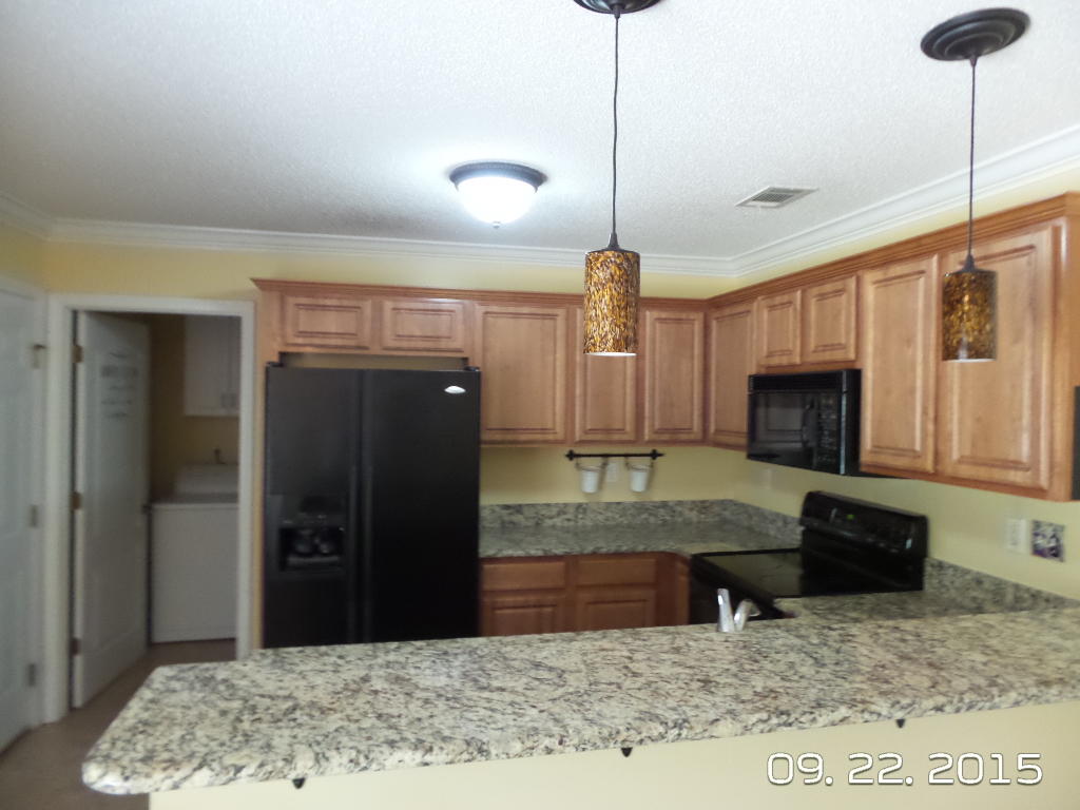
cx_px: 540
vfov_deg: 58.9
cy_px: 405
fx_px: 718
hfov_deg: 73.9
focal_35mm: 23
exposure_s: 1/30
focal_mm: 4.1
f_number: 2.8
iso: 800
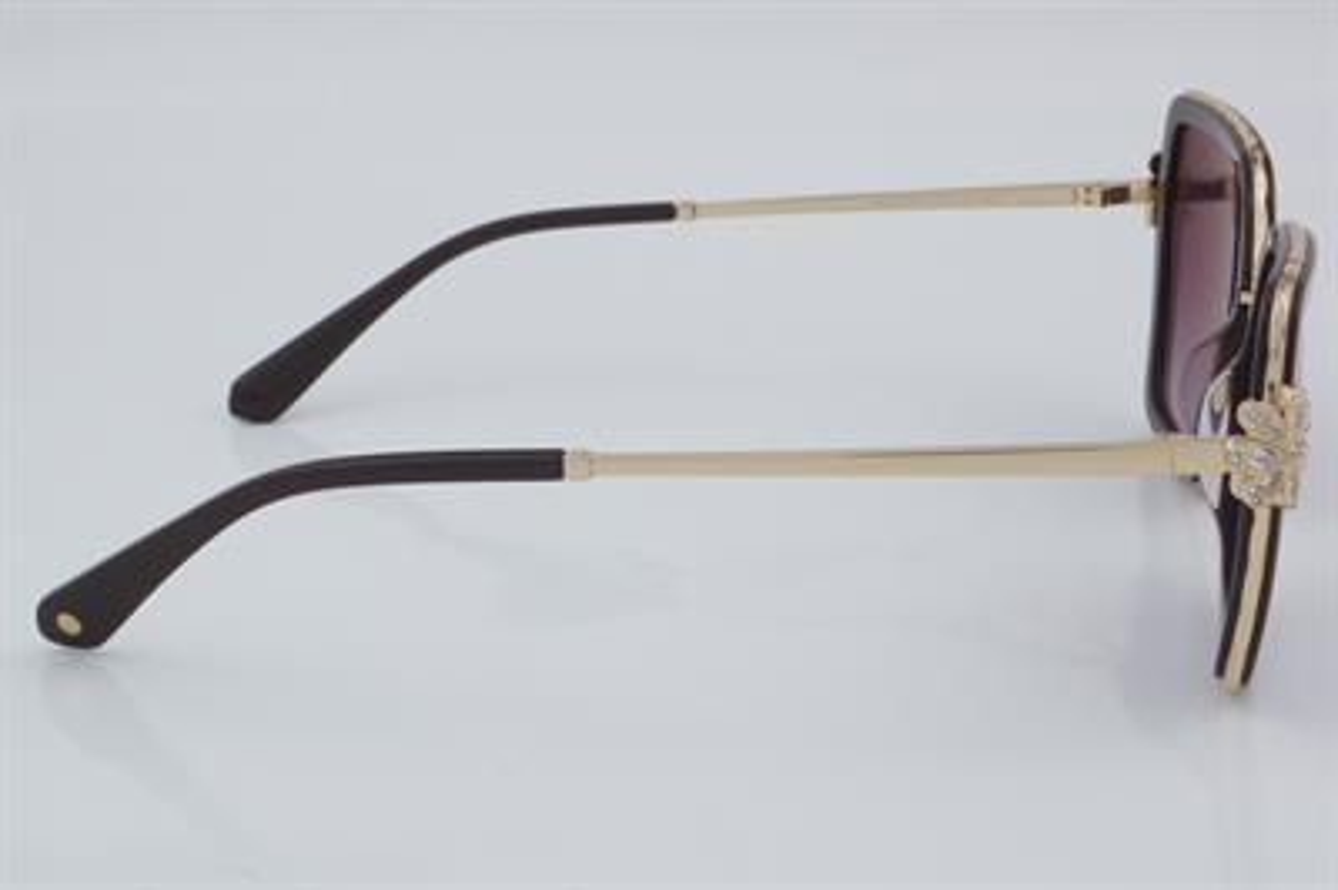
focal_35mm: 75
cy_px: 445
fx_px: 2785
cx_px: 669
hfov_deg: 27.0
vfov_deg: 18.2
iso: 100
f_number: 32
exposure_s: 1/4
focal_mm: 50
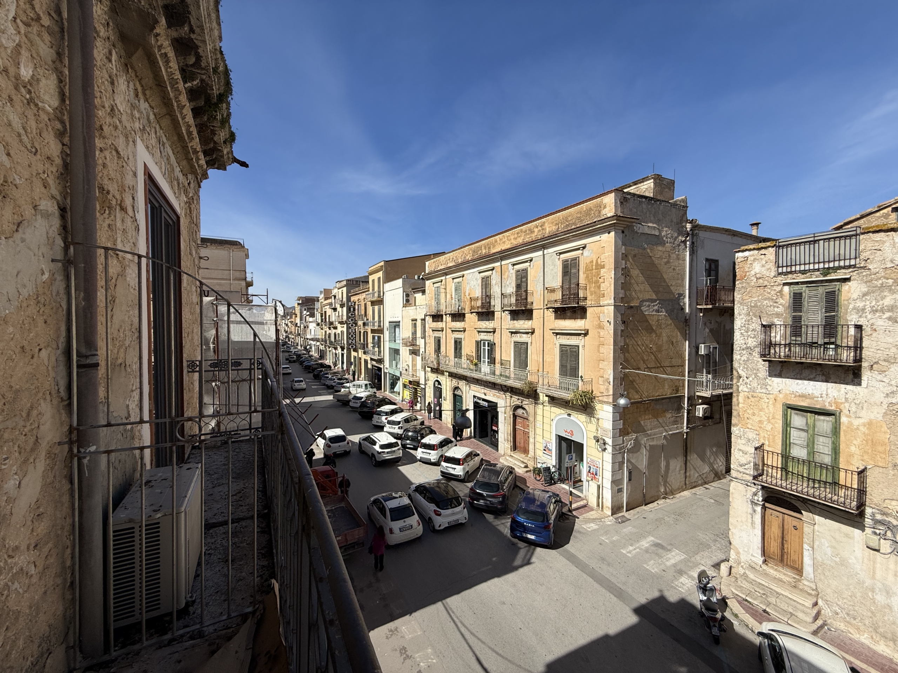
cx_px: 449
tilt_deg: -1.7
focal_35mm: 14
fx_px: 363
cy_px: 336
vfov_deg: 85.7
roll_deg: -0.6
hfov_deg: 102.1
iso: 50
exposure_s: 1/5155
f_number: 2.2
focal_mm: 2.22
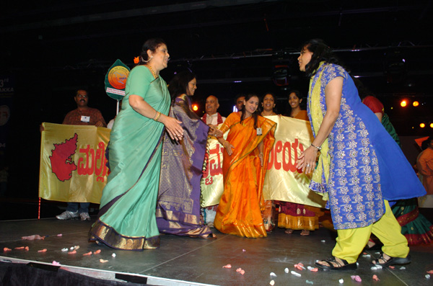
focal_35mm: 26
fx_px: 306
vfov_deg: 50.2
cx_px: 216
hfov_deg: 70.6
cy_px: 143
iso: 400
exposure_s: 1/200
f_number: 4.5
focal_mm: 17
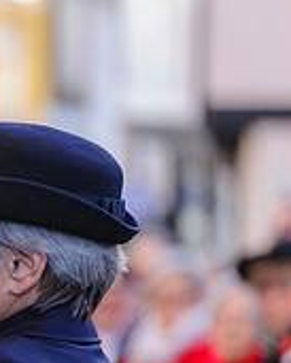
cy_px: 391
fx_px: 6335
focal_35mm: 589
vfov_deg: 3.3
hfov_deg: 2.6
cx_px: -323
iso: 800
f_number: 4
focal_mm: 185
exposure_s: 1/250
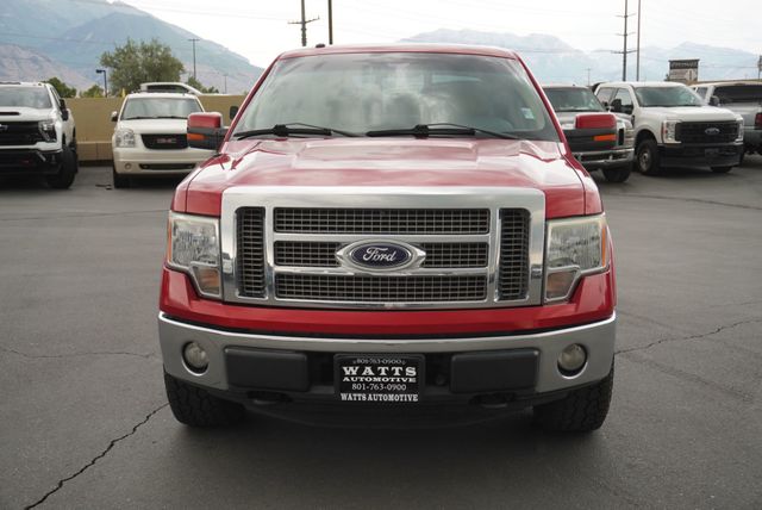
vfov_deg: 34.3
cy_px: 255
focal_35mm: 39
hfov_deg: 49.5
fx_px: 826
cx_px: 381
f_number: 5
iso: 100
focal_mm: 26
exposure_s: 1/80
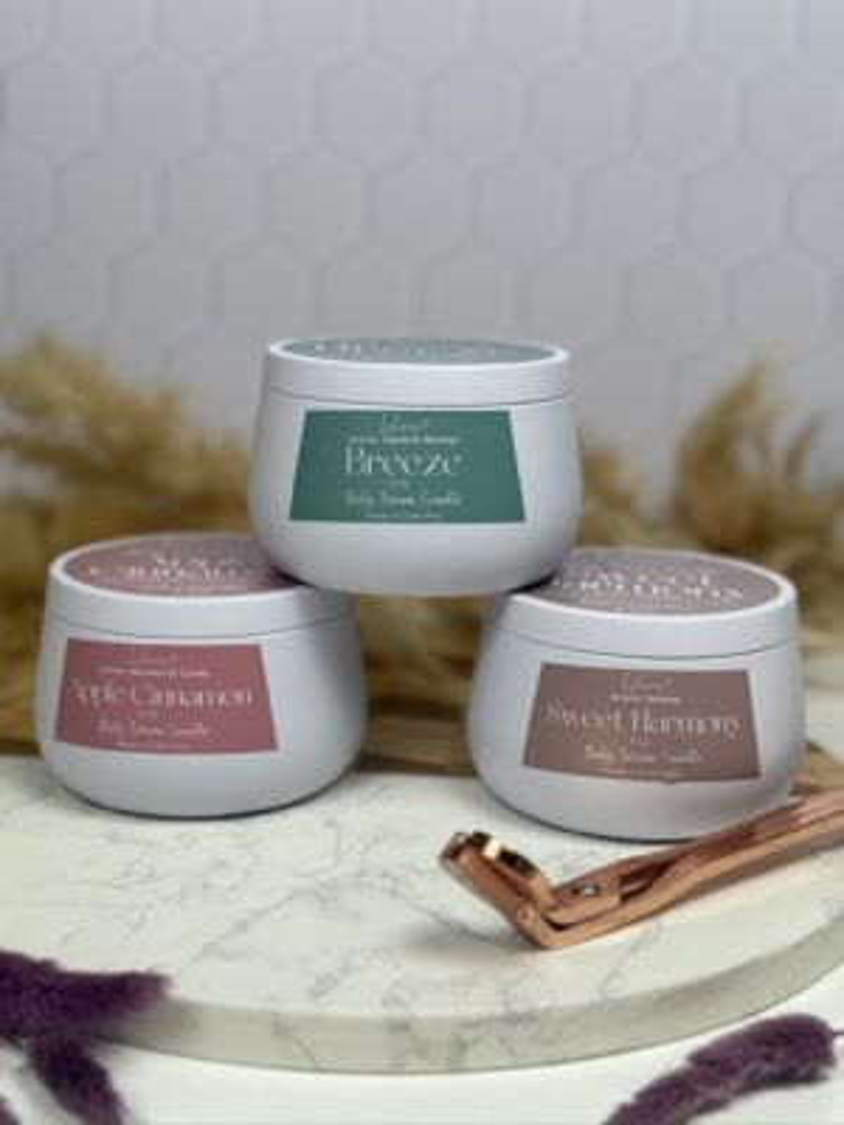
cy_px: 562
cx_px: 422
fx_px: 1560
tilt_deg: -12.5
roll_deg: -1.6
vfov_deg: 39.7
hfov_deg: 30.3
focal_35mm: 48
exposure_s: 1/156
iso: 50
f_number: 1.78
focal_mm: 6.76
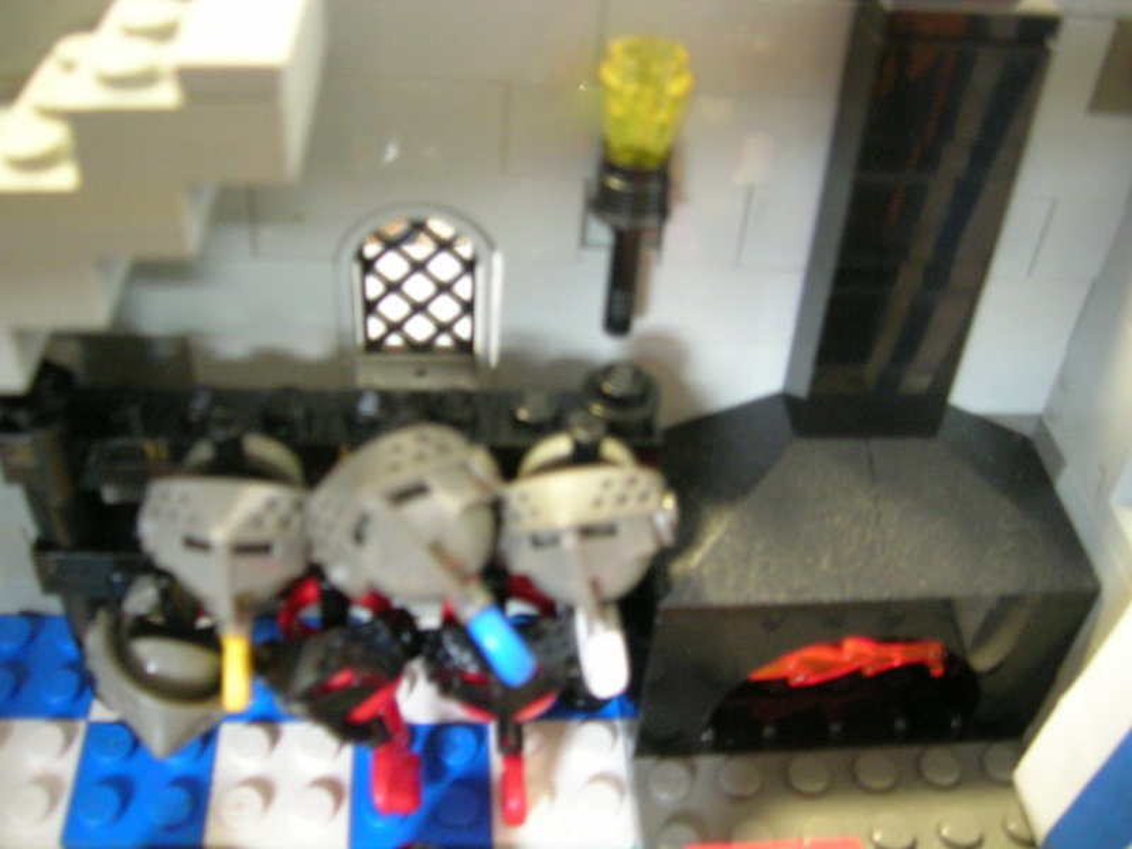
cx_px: 566
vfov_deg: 40.7
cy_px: 424
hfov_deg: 52.6
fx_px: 1145
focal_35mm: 35
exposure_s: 1/1.2
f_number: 2.8
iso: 200
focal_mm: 5.4
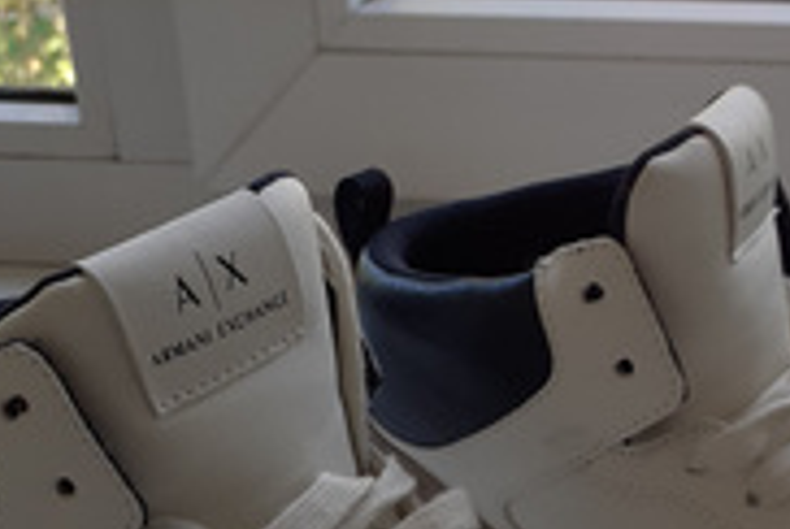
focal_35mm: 77
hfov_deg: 25.7
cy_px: 763
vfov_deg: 16.4
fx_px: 1692
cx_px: 649
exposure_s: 1/100
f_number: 1.9
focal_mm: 3.6
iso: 40
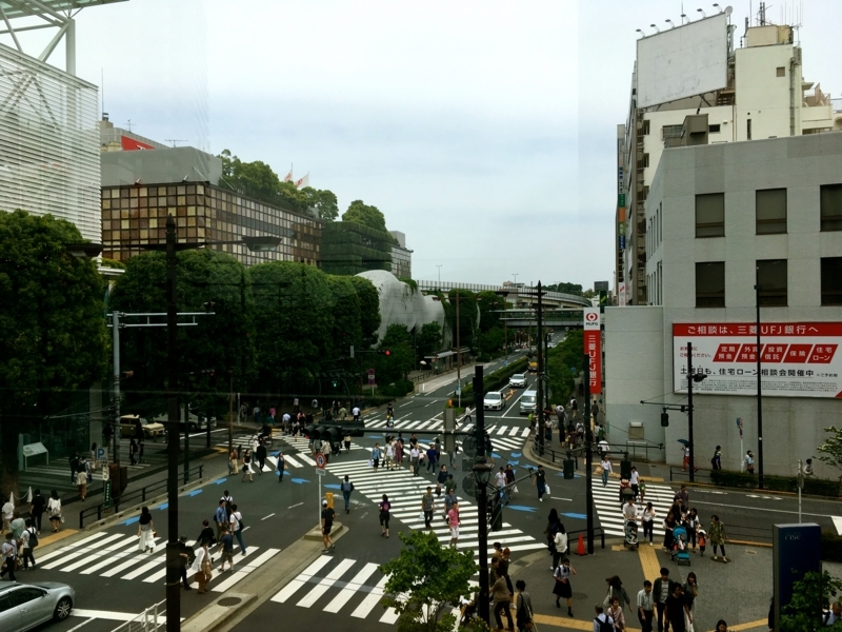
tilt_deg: -0.7
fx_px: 705
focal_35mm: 29
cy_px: 316
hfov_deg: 61.7
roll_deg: +1.0
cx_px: 421
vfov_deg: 48.2
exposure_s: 1/2024
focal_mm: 4.15
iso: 25
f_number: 2.2
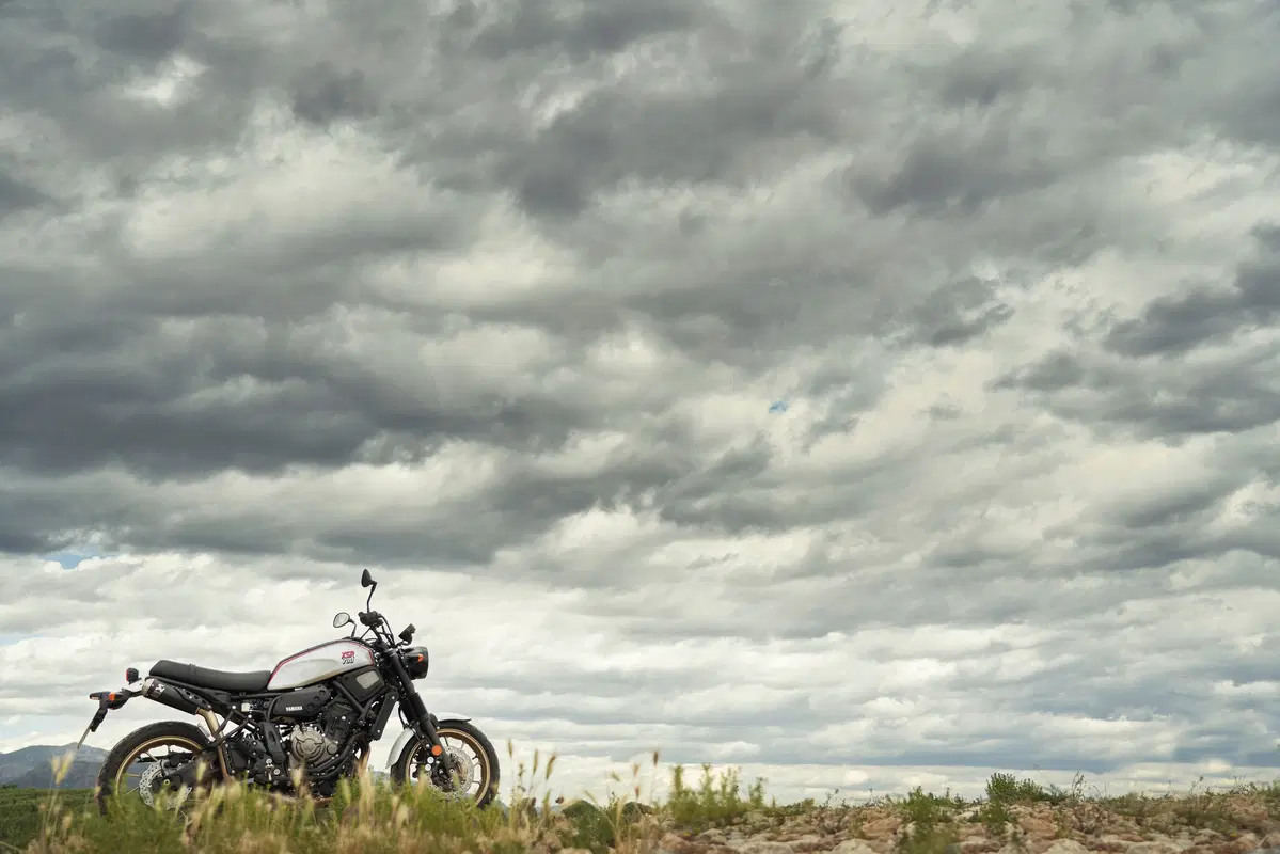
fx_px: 1209
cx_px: 640
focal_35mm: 34
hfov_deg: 55.8
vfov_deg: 38.9
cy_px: 427
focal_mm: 34
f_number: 4.5
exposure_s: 1/250
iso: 50
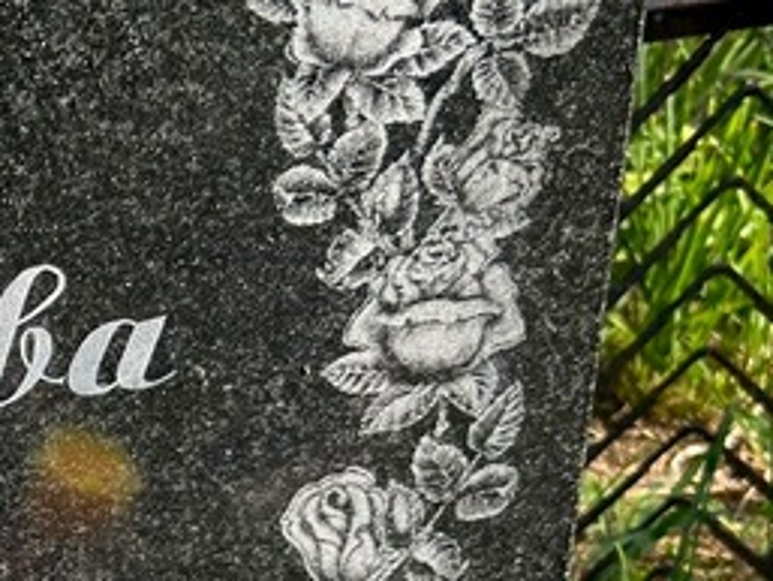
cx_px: -214
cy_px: 626
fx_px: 1810
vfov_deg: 17.6
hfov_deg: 21.9
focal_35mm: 81
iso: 50
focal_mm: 5.7
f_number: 1.5
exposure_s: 1/2252
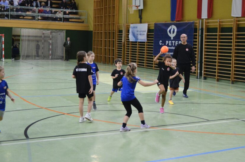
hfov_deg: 43.6
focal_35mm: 45
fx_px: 306
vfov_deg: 29.7
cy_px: 67
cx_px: 142
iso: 1600
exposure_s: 1/320
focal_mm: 24
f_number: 4
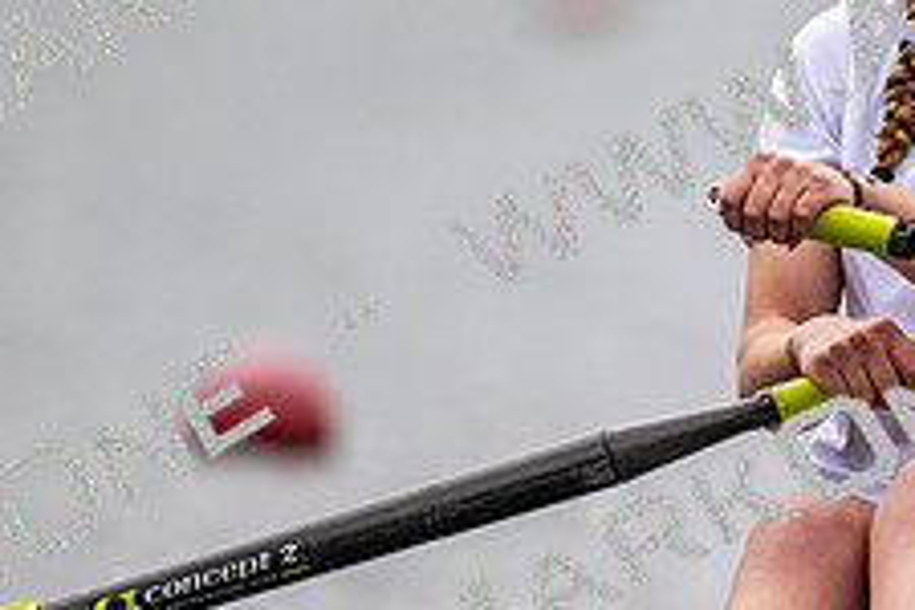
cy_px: 299
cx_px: 952
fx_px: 39291
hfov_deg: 1.3
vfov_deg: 0.9
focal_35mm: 1546
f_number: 4
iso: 200
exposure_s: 1/2500
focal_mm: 600
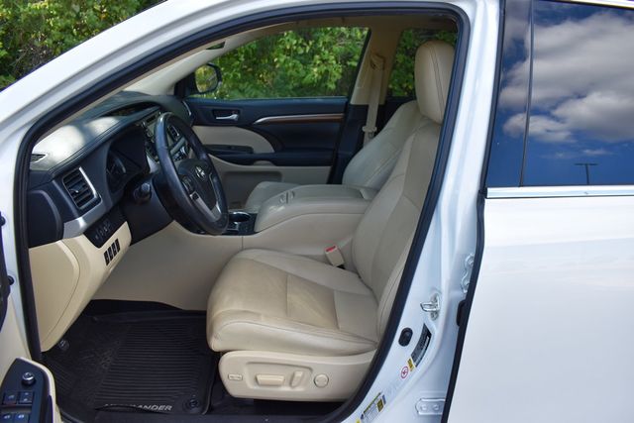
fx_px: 476
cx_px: 317
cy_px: 212
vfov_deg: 48.0
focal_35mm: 27
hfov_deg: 67.4
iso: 220
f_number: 5.6
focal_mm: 18
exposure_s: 1/250
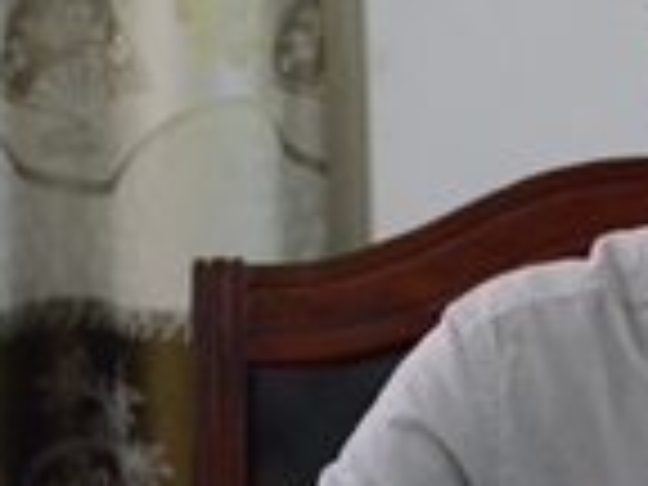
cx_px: 652
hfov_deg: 6.0
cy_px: 277
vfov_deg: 4.5
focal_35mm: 330
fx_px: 6177
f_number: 5
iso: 6400
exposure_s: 1/320
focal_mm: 66
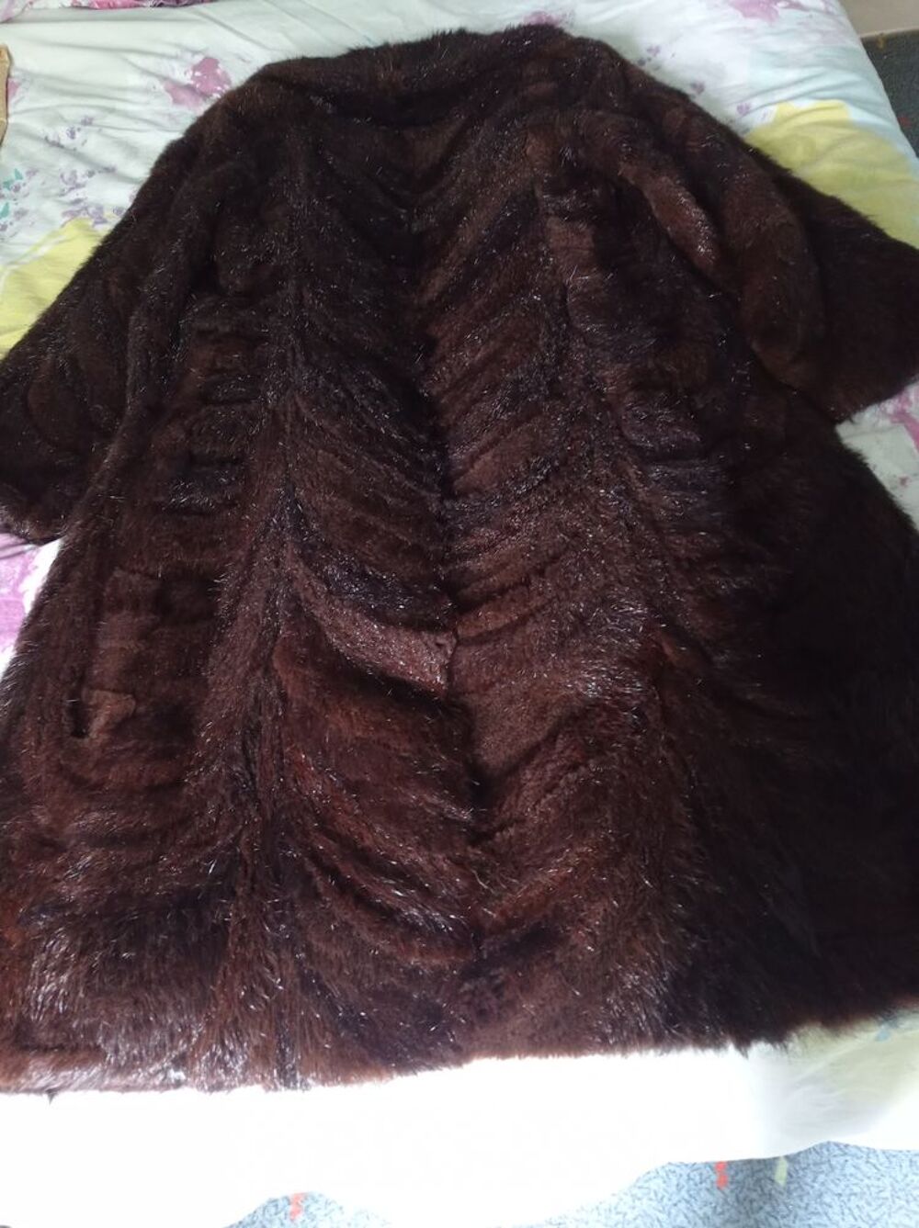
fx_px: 993
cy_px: 614
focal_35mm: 28
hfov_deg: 49.7
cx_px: 460
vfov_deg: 63.5
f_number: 1.79
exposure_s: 1/25
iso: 569
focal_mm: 4.74
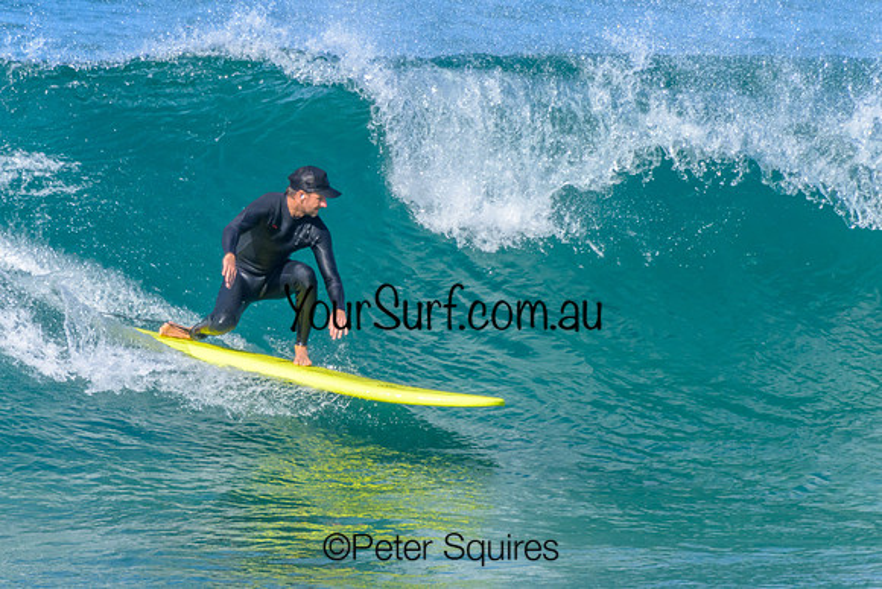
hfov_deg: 2.2
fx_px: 23486
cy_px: 268
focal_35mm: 958
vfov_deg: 1.4
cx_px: 363
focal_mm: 700
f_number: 11
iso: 1600
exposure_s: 1/2000
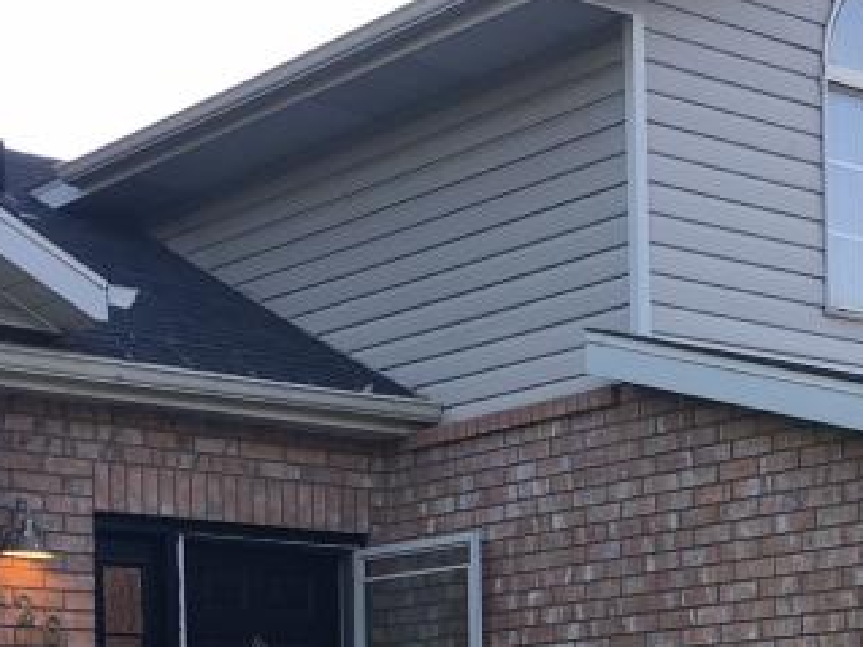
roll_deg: +0.7
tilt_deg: +1.1
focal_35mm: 93
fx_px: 2318
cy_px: 804
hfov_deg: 20.8
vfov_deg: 15.2
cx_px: 720
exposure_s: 1/148
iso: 25
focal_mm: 4.15
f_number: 2.2
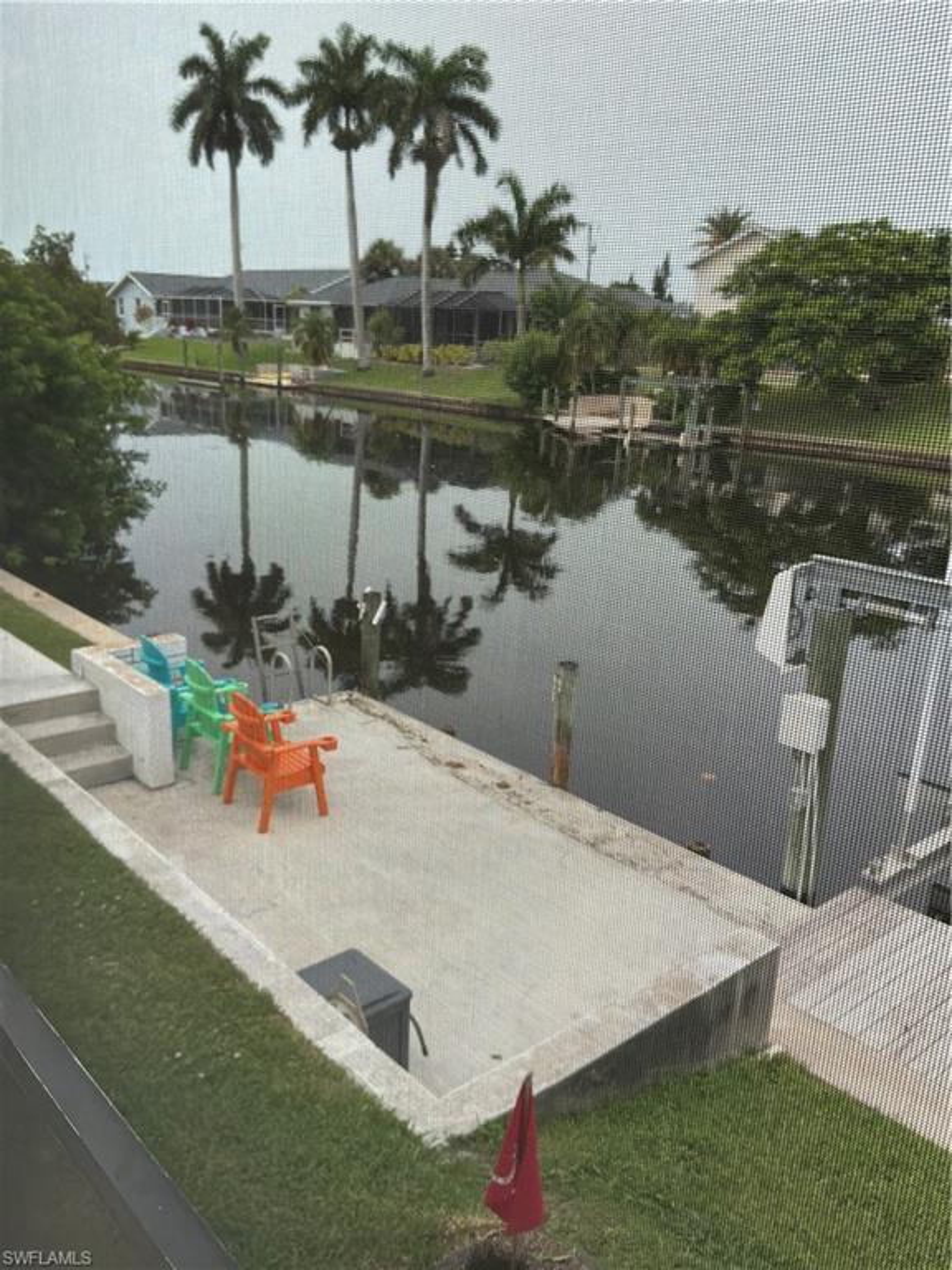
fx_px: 1027
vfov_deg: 63.4
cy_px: 635
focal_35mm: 28
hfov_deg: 49.7
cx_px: 476
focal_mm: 3
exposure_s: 1/3322
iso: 100
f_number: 1.8
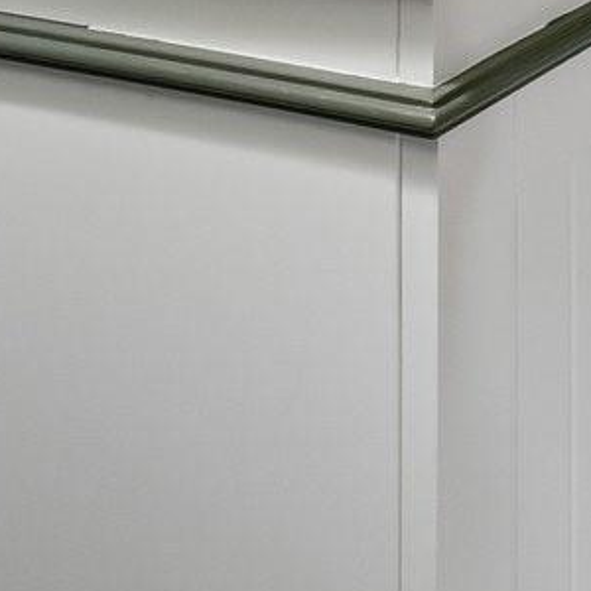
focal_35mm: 87
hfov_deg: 14.9
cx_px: 1298
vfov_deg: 15.3
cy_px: -651
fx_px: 1680
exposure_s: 1/2.5
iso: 400
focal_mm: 10
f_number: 8
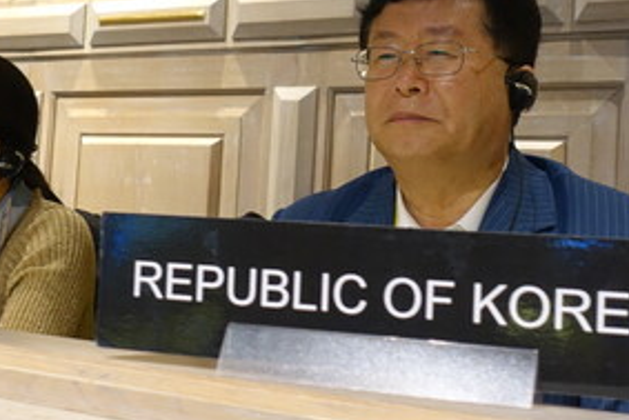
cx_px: 180
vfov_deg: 18.9
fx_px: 1259
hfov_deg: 27.8
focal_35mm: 72
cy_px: 142
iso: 800
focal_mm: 12.35
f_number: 2.8
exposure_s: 1/40
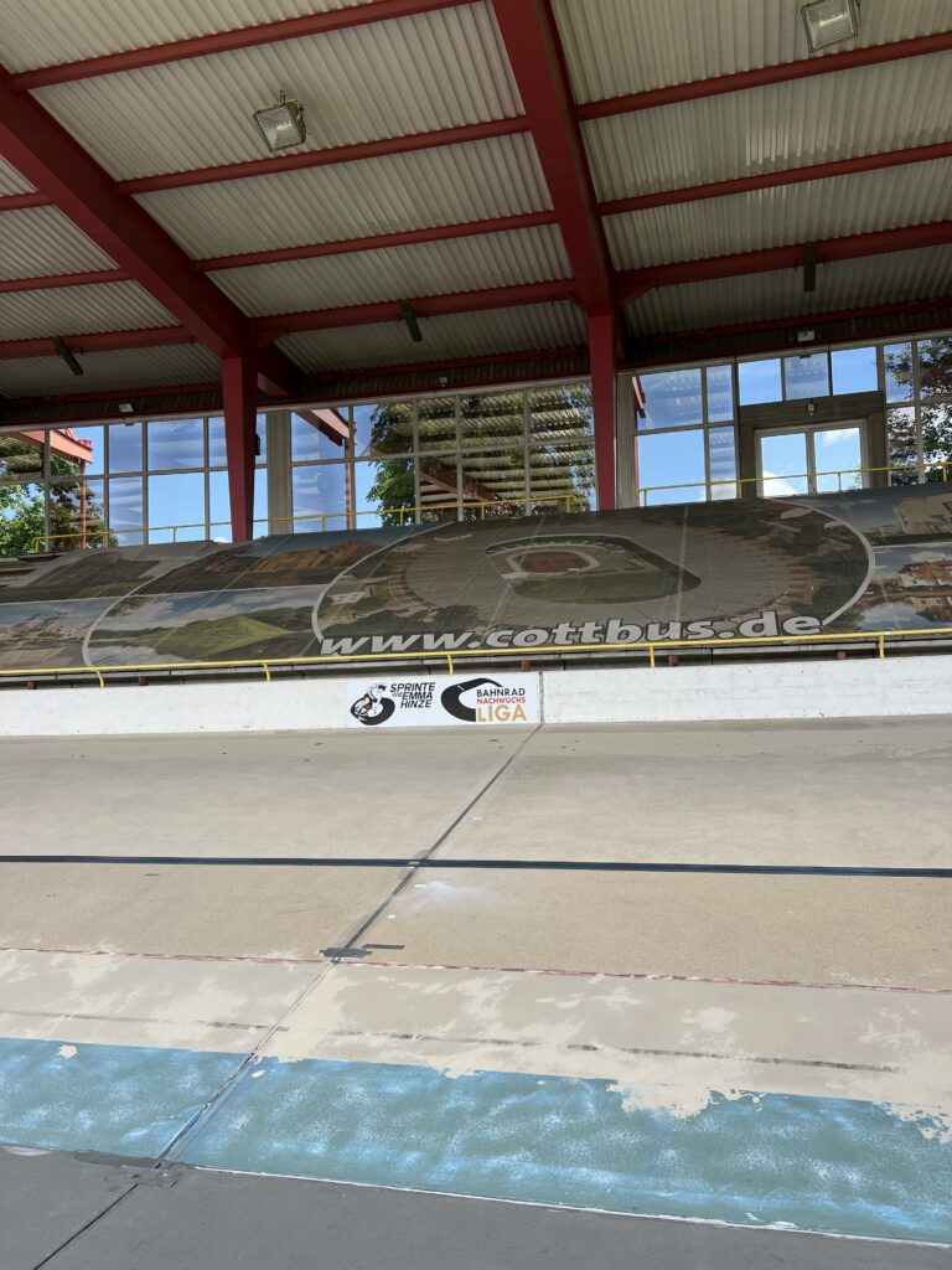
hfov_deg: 53.1
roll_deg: +2.7
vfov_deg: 67.3
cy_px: 635
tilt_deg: +4.1
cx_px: 476
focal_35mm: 26
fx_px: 953
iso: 50
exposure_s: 1/887
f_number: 1.5
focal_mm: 5.7
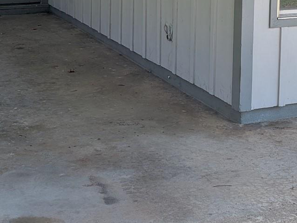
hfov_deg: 25.3
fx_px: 661
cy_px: -12
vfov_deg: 18.5
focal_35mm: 77
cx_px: 164
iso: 57
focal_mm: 6.81
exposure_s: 1/566
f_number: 1.85
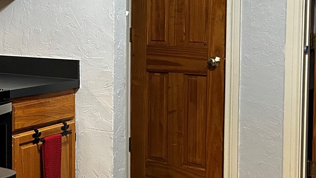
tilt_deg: -3.4
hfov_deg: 23.8
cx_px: -67
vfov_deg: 14.9
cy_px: 44
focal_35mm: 81
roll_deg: +0.9
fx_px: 679
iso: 400
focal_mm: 5.7
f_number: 1.5
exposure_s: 1/60
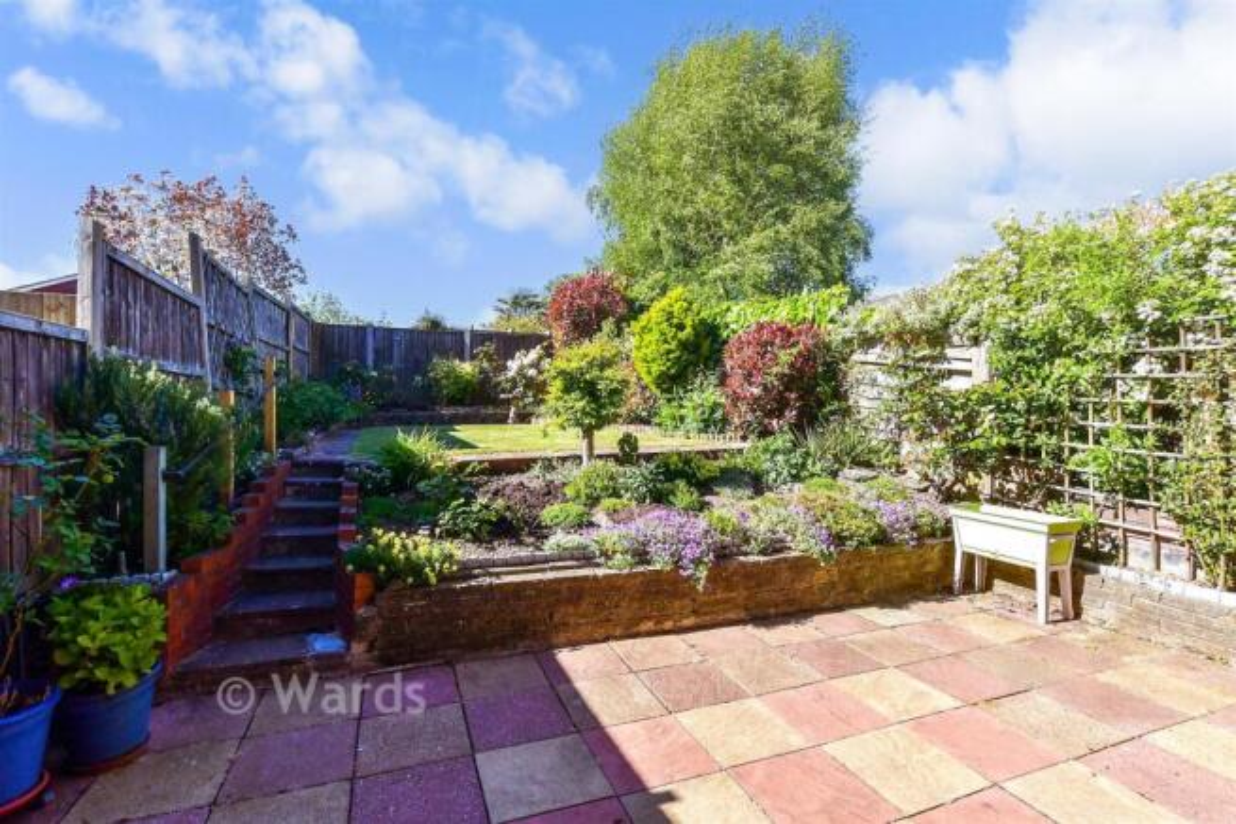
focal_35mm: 15
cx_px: 618
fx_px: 515
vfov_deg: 77.4
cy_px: 412
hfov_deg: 100.4
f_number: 8
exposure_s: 1/640
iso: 320
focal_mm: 10
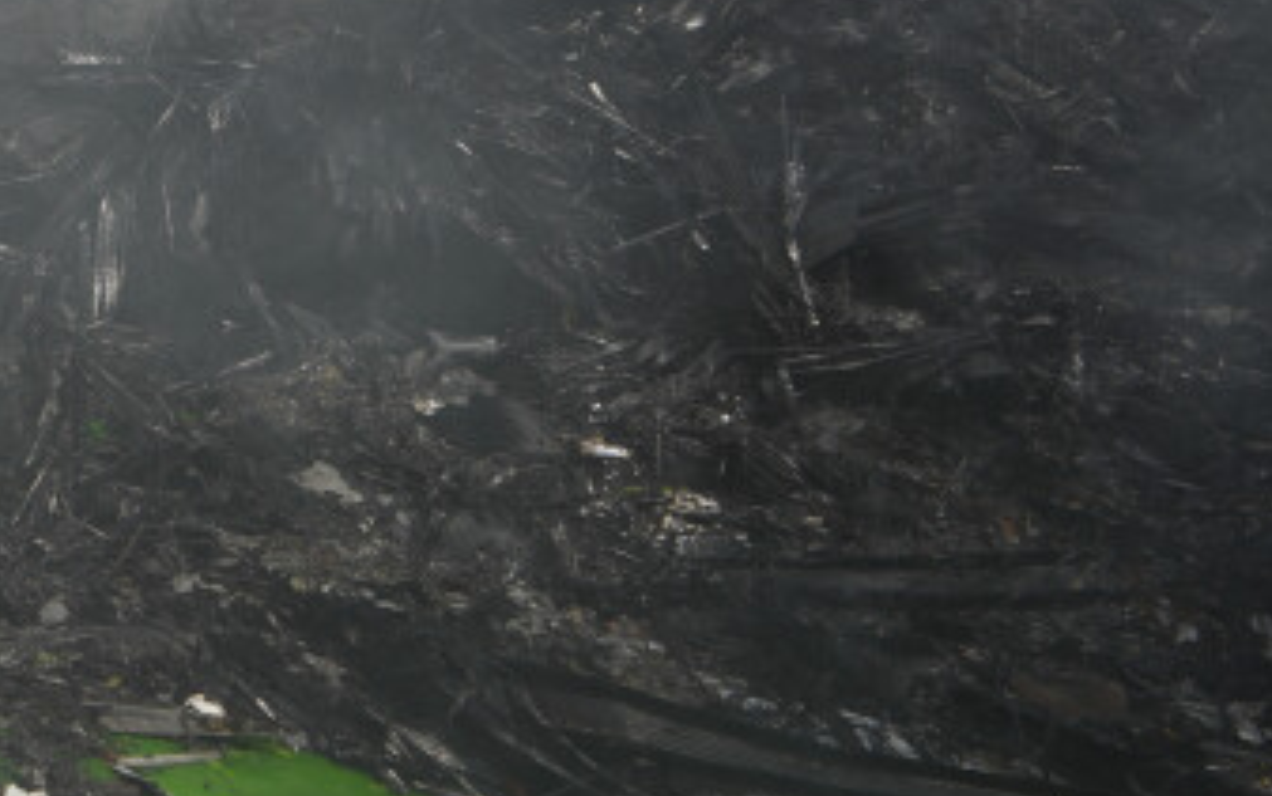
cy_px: -26
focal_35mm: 58
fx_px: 2012
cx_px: -913
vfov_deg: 21.5
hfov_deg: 22.9
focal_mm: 16
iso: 125
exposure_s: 1/800
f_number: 5
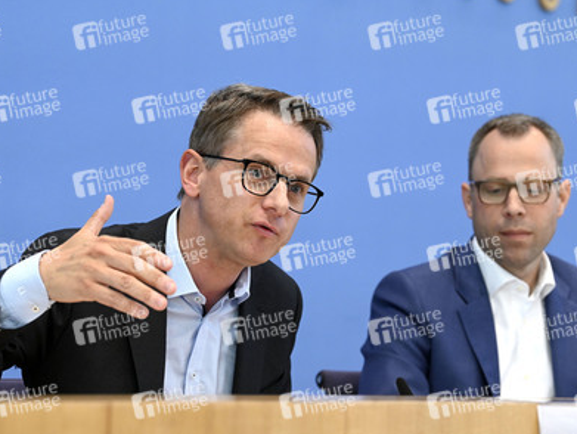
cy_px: 217
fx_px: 2069
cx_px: 278
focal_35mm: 124
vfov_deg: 12.0
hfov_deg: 15.9
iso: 3200
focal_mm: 112
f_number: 5.6
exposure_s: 1/640
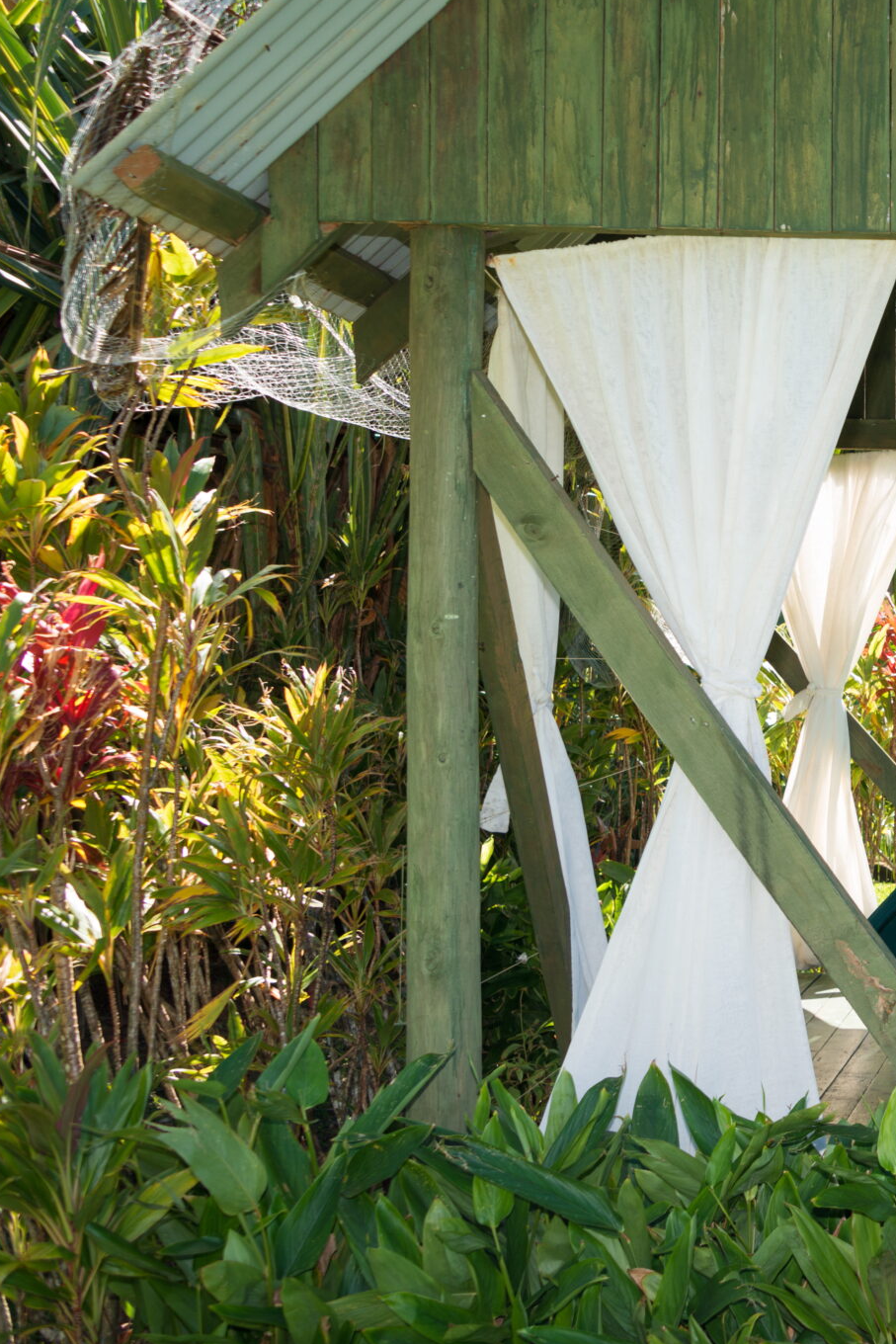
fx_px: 2389
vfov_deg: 31.3
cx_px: 1251
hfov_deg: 19.2
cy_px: 531
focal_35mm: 64
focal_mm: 34
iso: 100
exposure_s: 1/160
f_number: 6.3
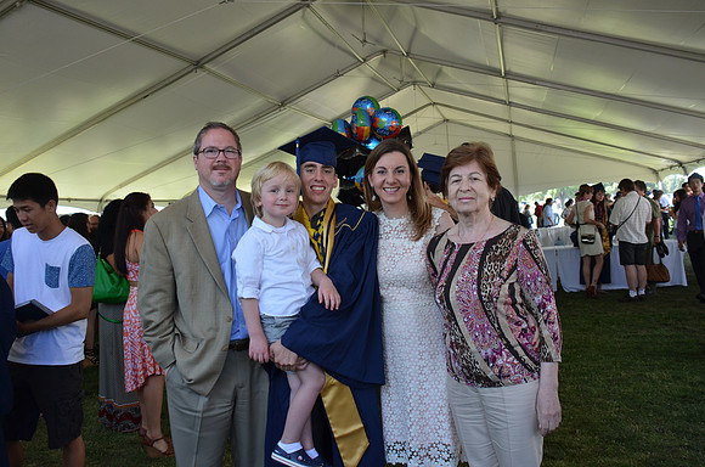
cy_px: 234
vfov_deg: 41.5
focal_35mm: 32
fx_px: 616
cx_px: 352
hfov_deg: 59.6
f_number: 5.6
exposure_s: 1/125
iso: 360
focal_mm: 21
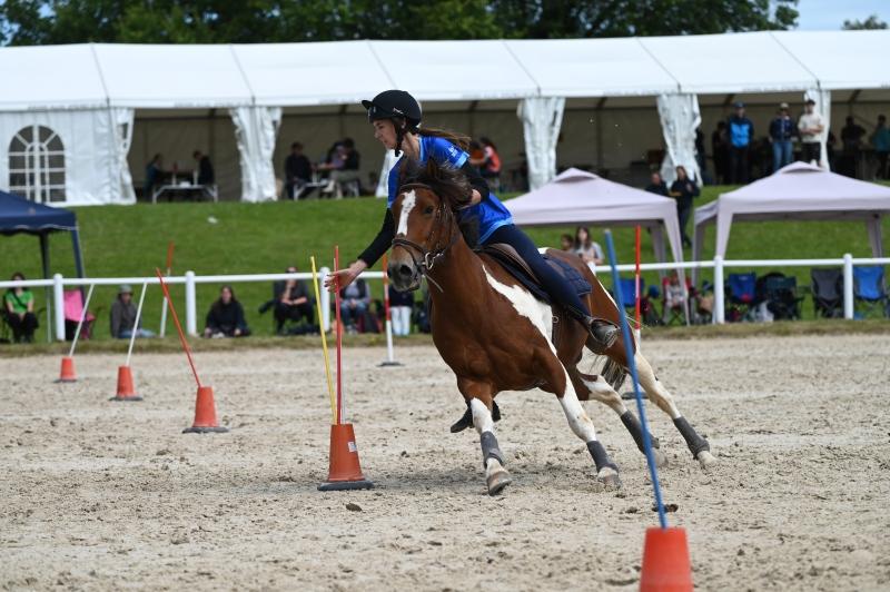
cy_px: 296
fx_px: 3705
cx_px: 445
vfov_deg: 9.1
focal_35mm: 150
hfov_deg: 13.7
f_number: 5.6
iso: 220
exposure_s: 1/1250
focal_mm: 150
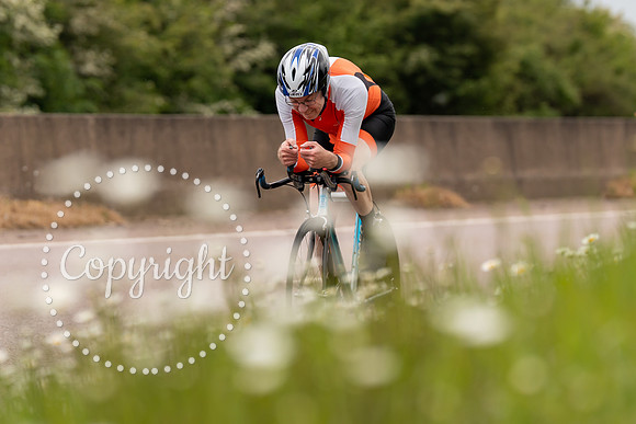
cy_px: 75
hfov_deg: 6.3
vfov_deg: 4.2
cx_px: 318
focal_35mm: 329
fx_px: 5818
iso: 160
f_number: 4
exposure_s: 1/1000
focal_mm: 200
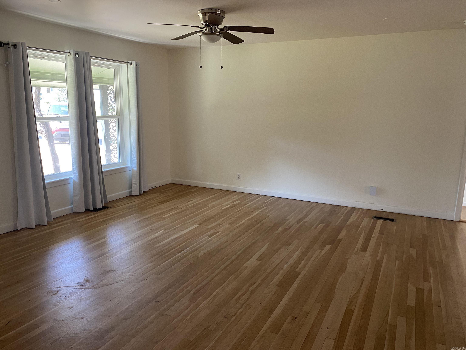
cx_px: 233
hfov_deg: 67.3
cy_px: 175
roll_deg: -0.4
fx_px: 350
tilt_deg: -10.0
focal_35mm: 26
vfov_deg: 53.1
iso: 160
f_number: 1.8
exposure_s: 1/60
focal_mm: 4.25
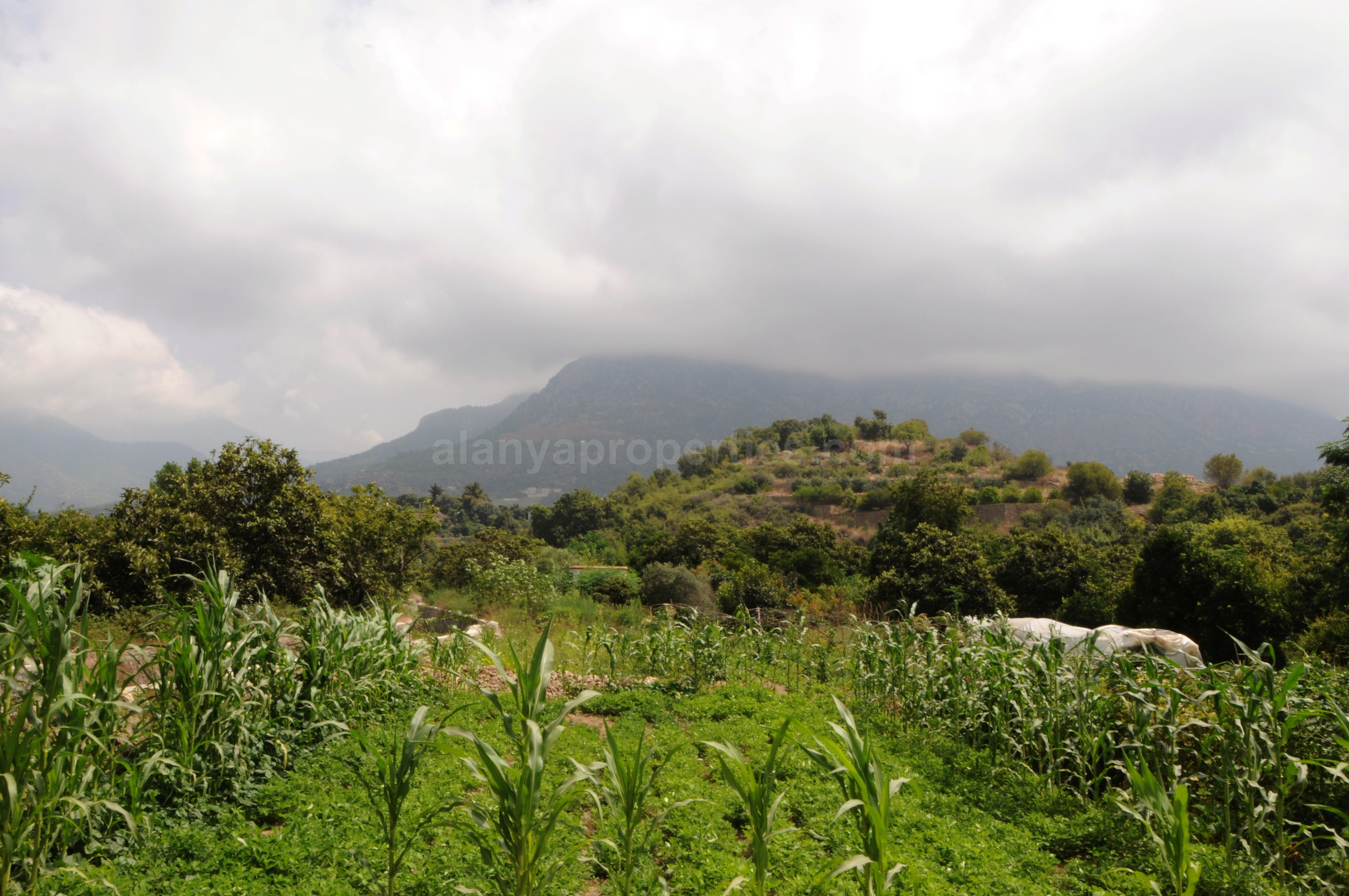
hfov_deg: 53.2
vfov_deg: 36.8
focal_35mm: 36
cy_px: 448
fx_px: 1347
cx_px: 674
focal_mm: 24
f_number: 22
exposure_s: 1/40
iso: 200
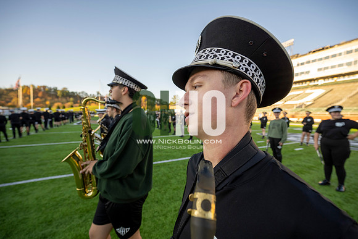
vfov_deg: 81.2
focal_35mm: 14
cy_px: 120
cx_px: 179
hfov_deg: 104.2
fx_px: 139
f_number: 4
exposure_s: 1/500
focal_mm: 14
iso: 320
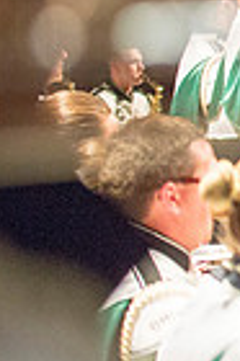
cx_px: 738
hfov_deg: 4.5
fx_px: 2907
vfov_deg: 7.1
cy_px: 3
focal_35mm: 290
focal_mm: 70
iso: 2500
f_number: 2.8
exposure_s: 1/250
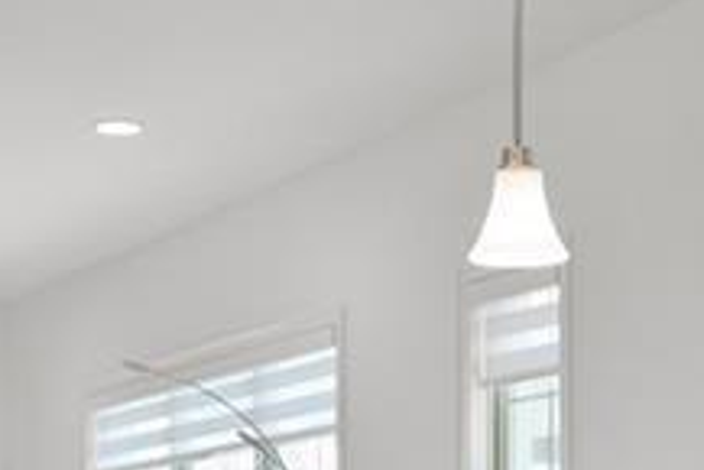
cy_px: 622
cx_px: 357
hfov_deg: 19.8
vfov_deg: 12.8
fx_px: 2015
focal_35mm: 103
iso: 320
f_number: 8
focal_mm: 14
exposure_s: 1/10
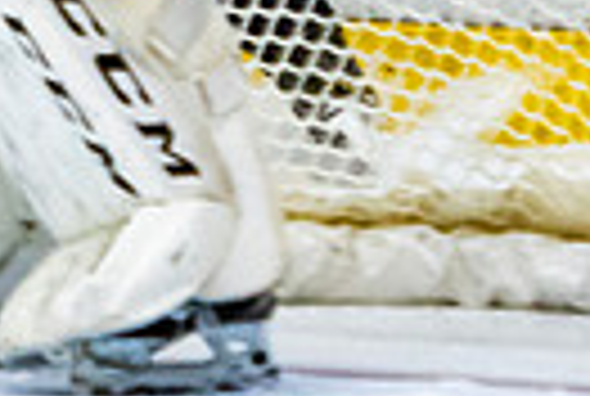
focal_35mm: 1140
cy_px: -646
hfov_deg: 1.8
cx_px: -267
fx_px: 18726
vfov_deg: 1.2
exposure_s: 1/640
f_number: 2.8
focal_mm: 135
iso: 2200
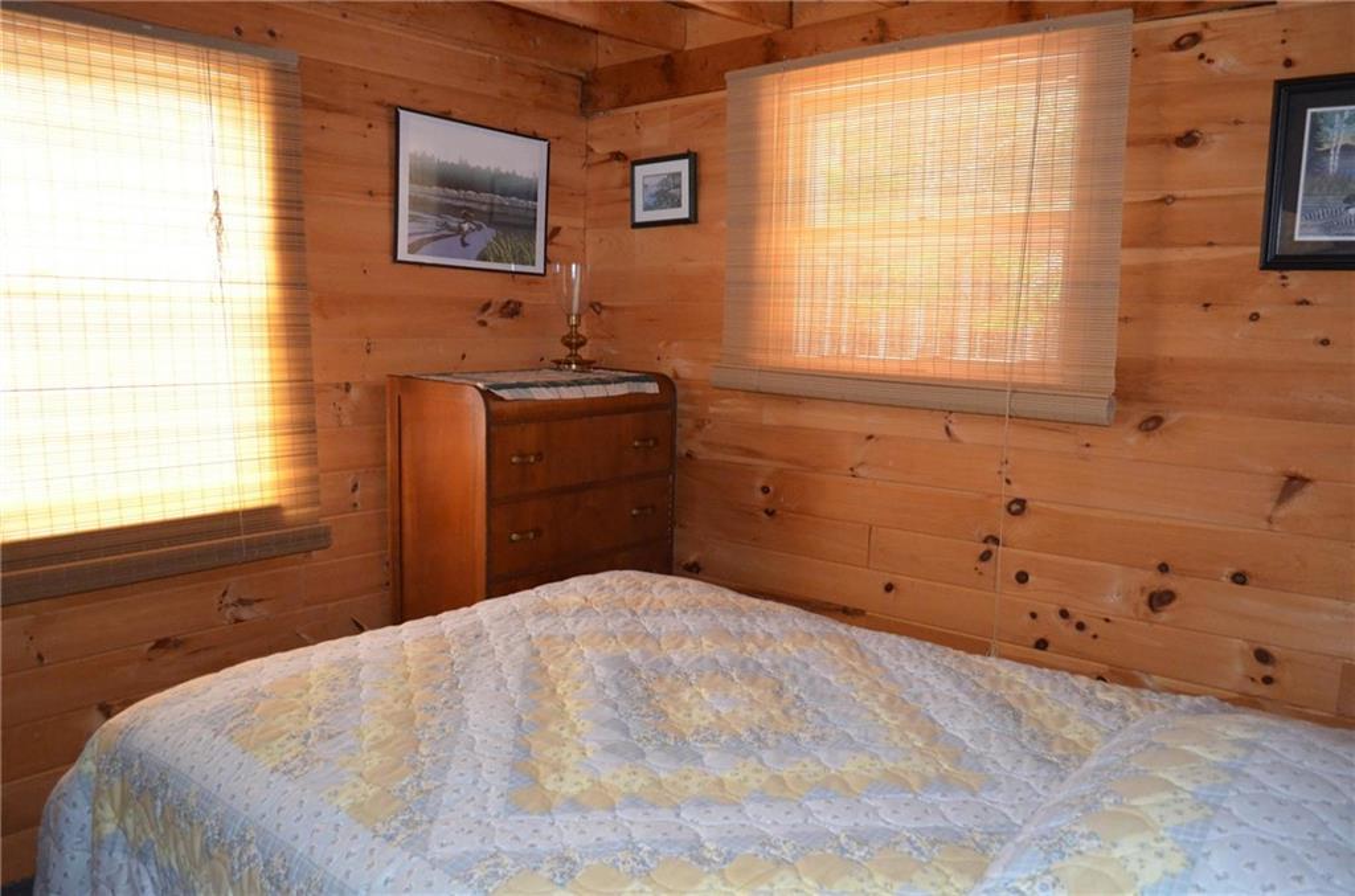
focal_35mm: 27
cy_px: 448
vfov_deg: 47.7
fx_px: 1014
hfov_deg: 67.5
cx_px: 678
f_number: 3.5
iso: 3200
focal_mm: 18
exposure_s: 1/60
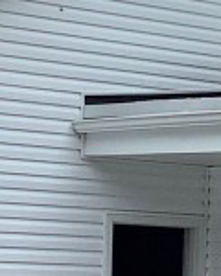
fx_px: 1684
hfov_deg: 7.5
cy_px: 147
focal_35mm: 206
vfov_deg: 9.4
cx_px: 234
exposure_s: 1/377
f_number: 2.4
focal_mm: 3.3
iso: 25
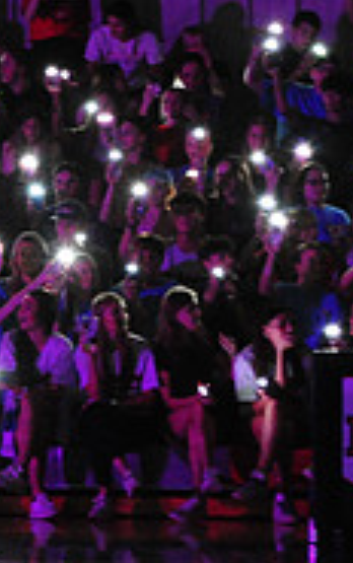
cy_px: 237
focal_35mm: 239
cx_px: -423
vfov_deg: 8.8
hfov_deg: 5.4
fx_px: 3670
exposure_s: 1/60
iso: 6400
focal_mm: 75
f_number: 5.6
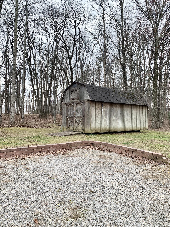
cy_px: 114
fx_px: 170
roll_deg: +1.7
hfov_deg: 53.1
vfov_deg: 67.3
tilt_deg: +0.1
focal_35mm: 26
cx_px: 85
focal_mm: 4.25
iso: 25
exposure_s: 1/856
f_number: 1.8
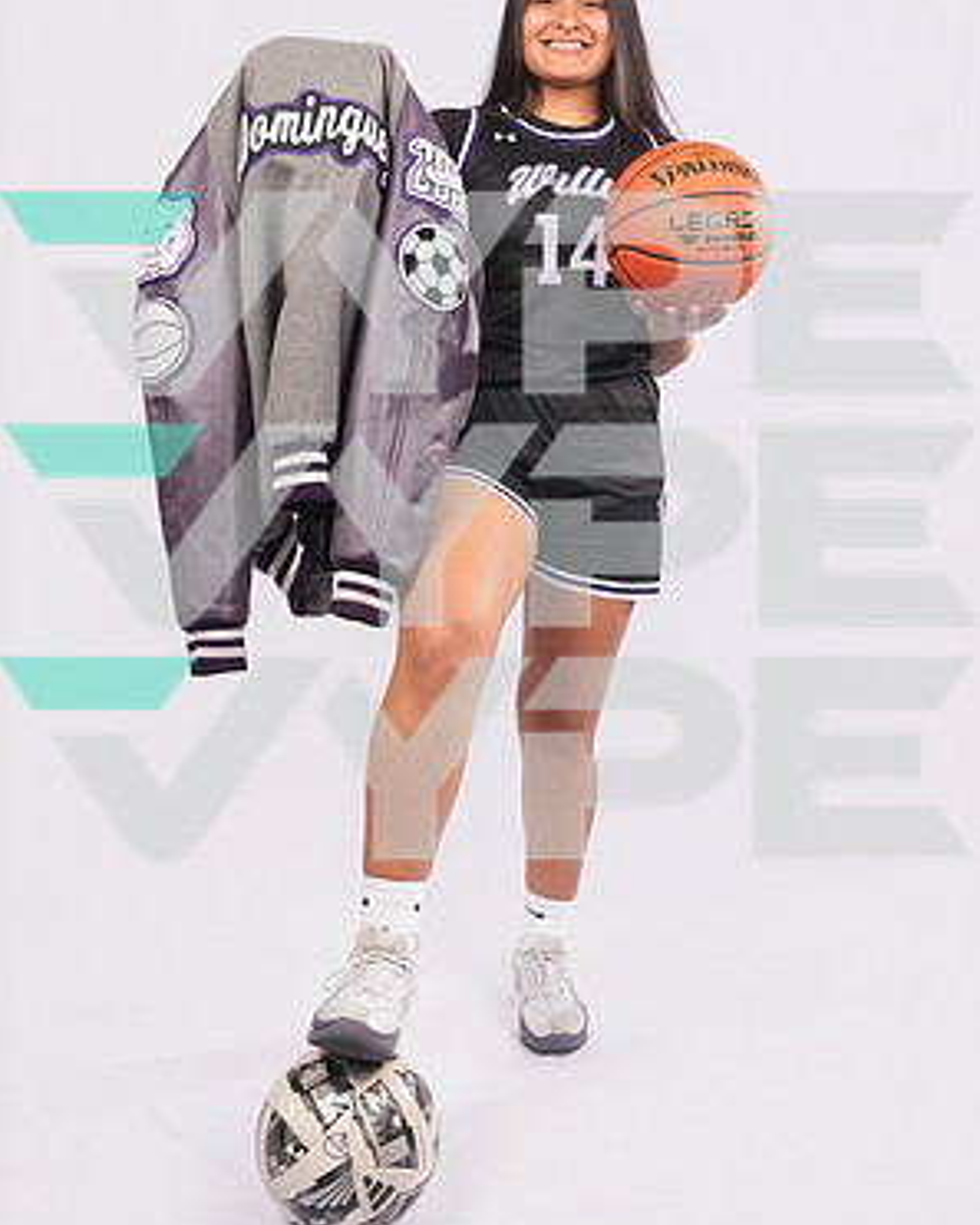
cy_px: 528
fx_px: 1486
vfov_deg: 44.7
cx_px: 492
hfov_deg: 36.5
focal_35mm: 41
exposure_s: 1/200
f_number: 7.1
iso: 160
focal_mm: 36
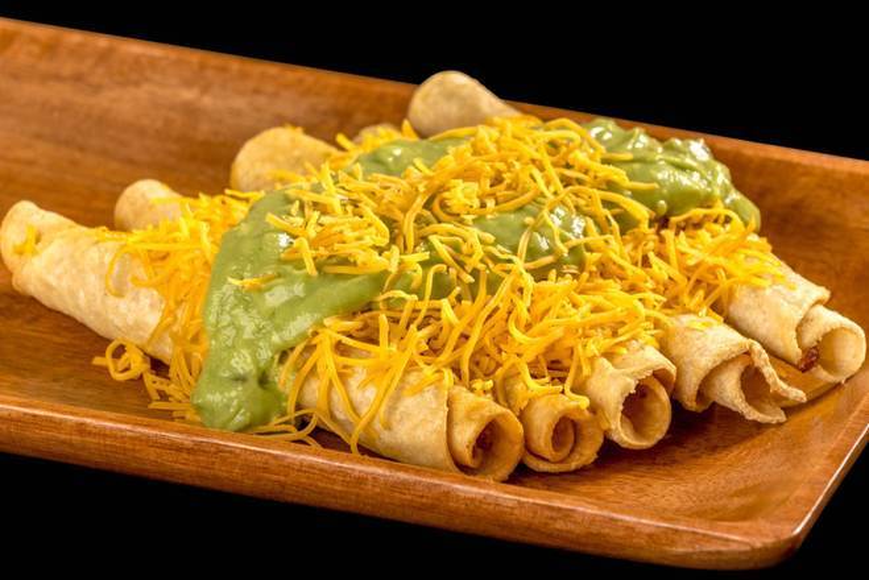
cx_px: 434
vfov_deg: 6.9
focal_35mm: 200
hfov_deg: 10.3
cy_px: 290
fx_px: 4830
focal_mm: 200
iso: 100
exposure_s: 1/160
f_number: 10
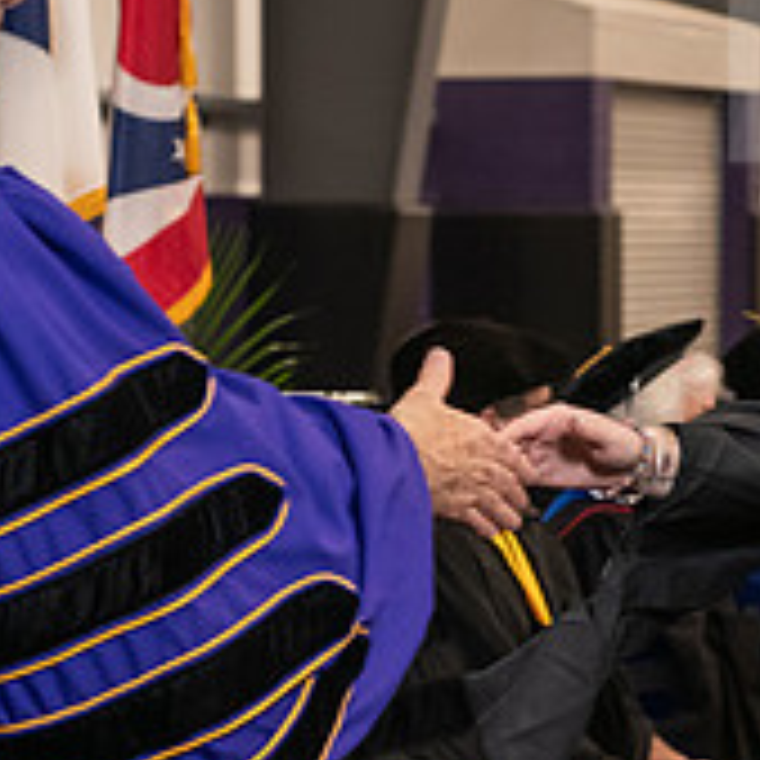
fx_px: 5067
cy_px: 331
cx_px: 594
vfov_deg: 8.6
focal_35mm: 204
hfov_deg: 8.6
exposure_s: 1/125
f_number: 5
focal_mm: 70
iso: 2000
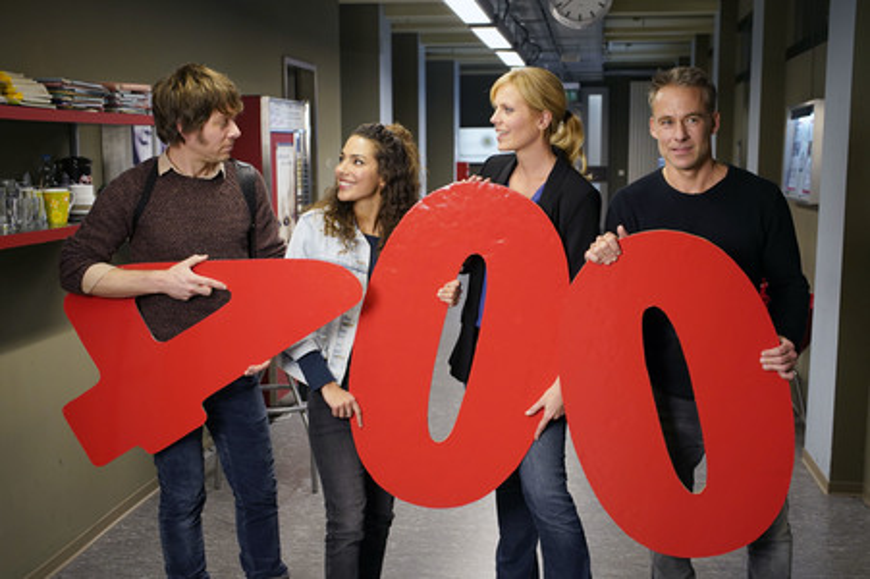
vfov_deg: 33.4
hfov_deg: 48.5
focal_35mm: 40
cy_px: 290
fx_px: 966
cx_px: 435
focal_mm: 40
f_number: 4
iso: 1600
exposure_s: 1/60
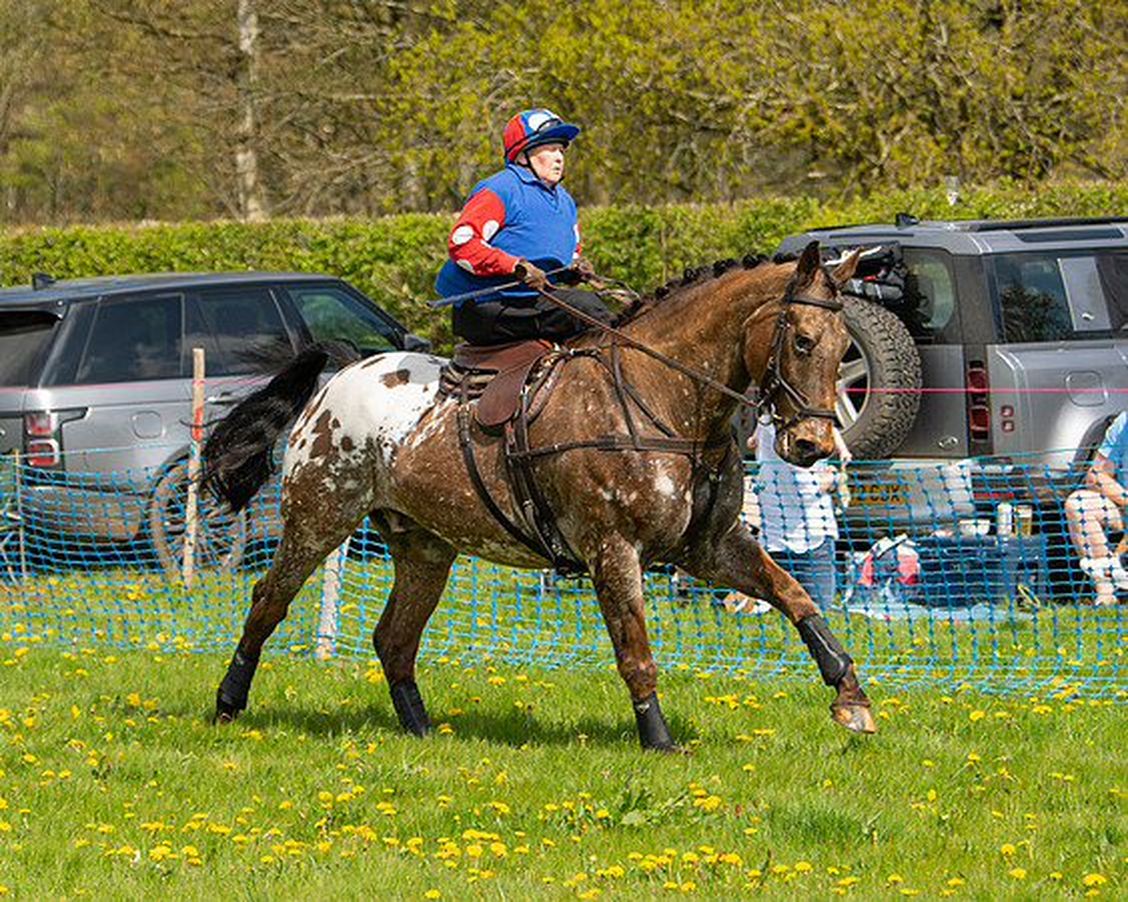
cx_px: 419
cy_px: 427
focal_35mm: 190
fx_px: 6342
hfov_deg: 10.2
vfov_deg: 8.1
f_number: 4
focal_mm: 102
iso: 200
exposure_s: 1/1250
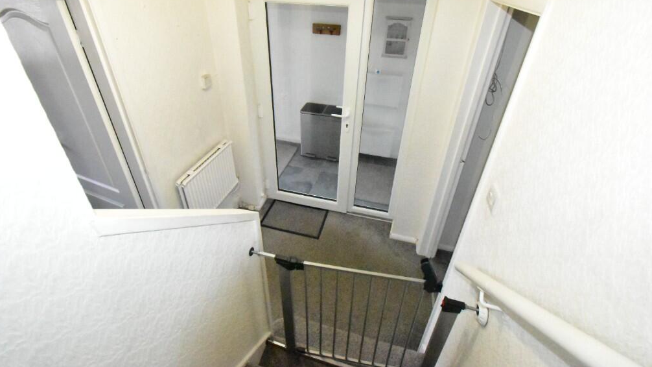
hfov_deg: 99.4
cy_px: 150
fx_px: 277
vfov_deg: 66.6
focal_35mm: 16
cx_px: 325
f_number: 10
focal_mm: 10
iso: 20000
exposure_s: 1/200
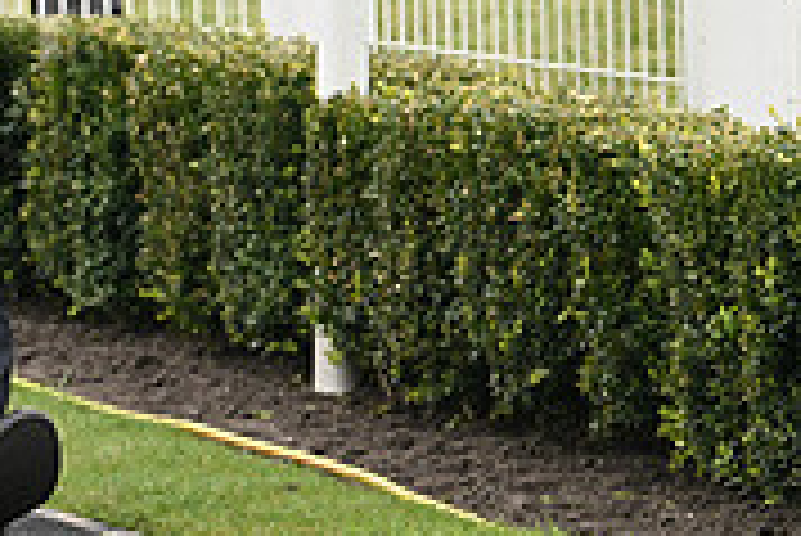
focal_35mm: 652
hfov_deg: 3.2
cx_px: -216
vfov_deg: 2.1
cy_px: -268
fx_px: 14518
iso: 400
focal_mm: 200
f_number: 6.3
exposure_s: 1/640
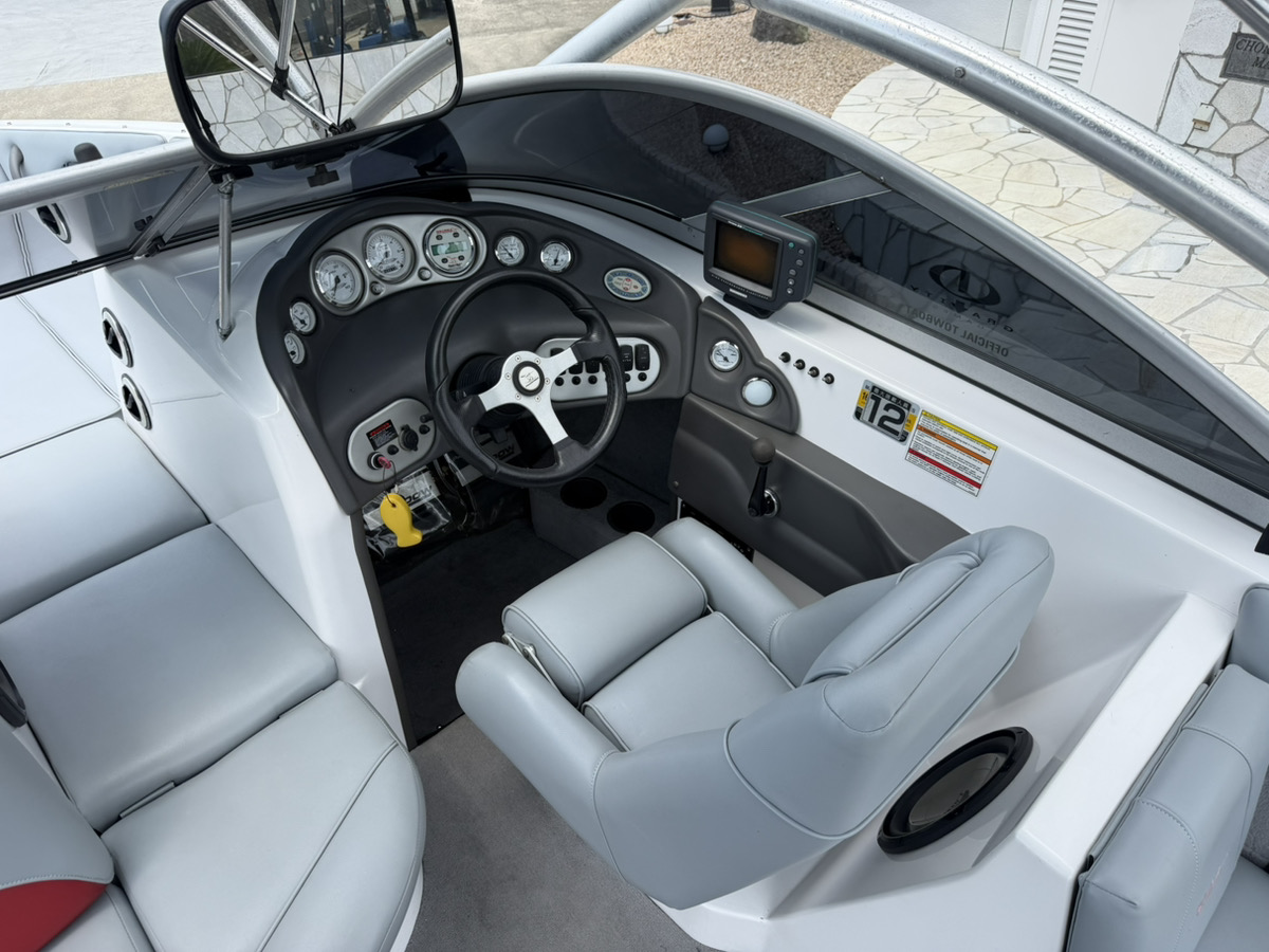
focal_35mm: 24
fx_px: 880
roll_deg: +3.3
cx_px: 634
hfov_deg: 71.6
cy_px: 476
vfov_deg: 56.8
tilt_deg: -38.2
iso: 80
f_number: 1.78
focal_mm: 6.76
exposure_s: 1/1770
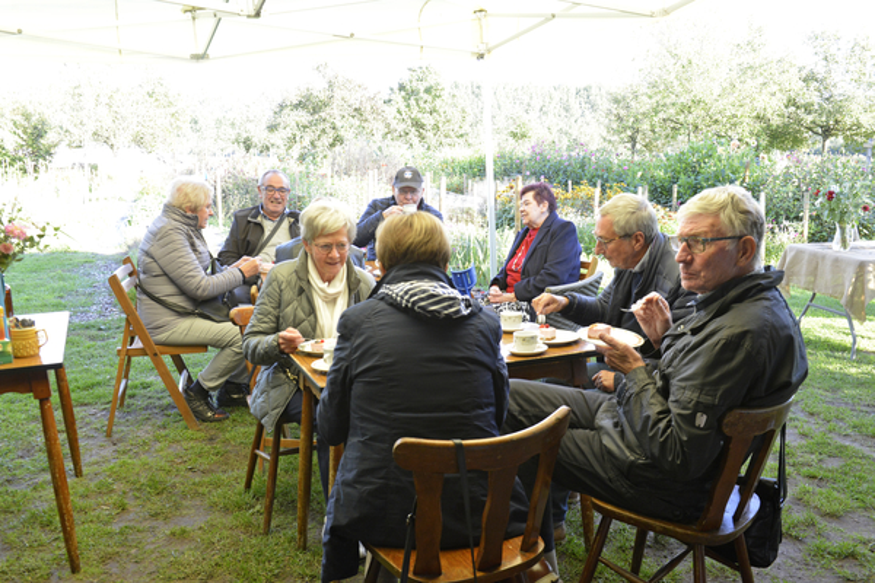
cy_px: 292
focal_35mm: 32
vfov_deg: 41.1
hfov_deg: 58.7
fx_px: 778
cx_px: 438
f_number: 8
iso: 1600
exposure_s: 1/125
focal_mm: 32
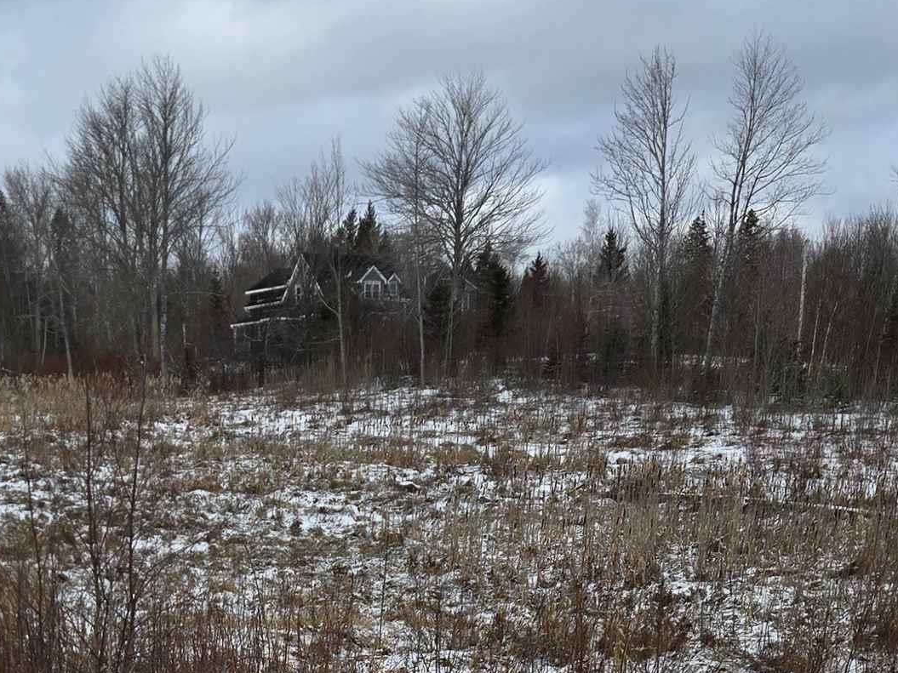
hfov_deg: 28.5
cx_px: 222
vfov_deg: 19.8
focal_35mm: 67
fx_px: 1738
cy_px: 921
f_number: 1.8
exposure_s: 1/2210
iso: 25
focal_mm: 5.4
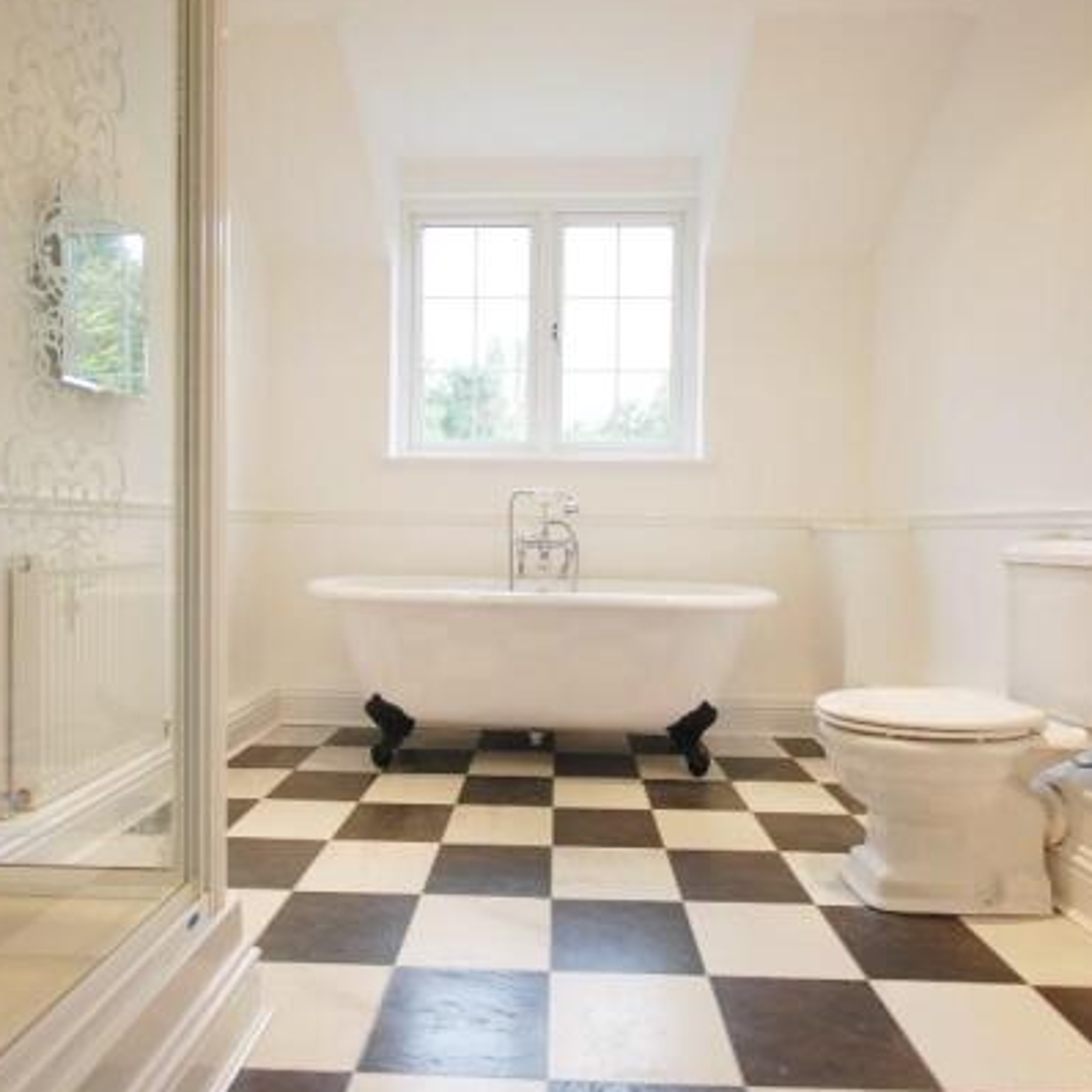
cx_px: 513
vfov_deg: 72.1
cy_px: 557
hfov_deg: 72.1
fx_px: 749
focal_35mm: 21
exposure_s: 1/80
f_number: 4.5
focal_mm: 10
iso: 400
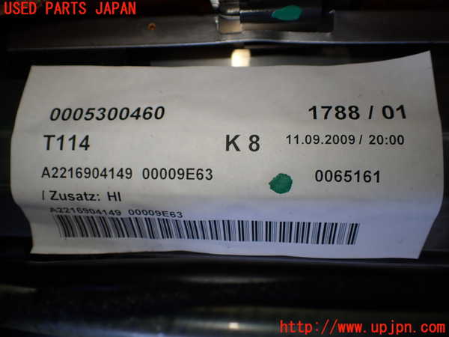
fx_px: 389
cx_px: 224
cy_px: 168
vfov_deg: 46.8
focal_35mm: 30
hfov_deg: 60.0
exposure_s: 1/125
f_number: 2.3
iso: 100
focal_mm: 5.4
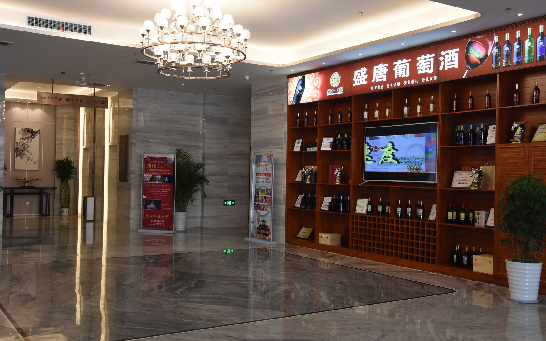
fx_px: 573
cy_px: 174
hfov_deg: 50.9
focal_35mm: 39
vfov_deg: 33.2
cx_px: 272
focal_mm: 25
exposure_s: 1/40
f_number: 8
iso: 800
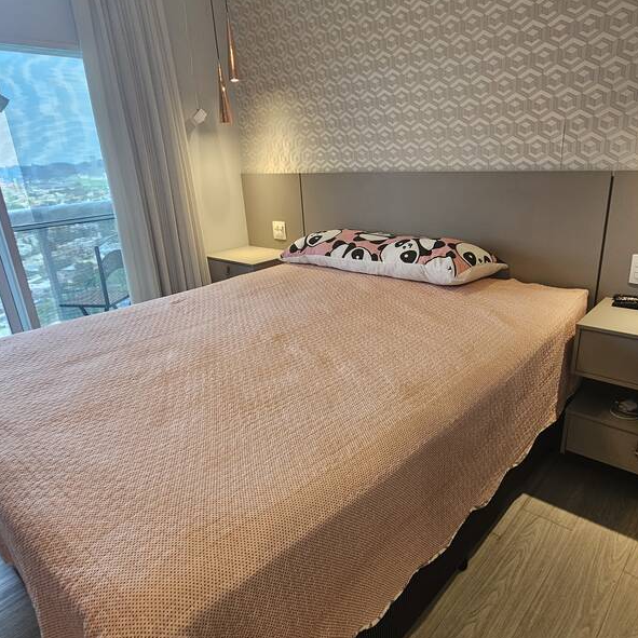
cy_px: 329
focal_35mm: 21
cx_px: 348
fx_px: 438
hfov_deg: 72.0
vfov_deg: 72.1
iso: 64
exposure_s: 1/60
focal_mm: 2.2
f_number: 2.2
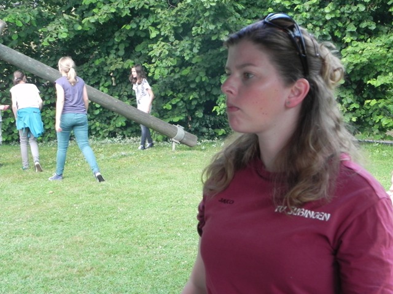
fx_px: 749
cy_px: 147
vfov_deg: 22.3
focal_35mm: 66
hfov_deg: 29.4
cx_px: 196
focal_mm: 11.8
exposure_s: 1/58.6
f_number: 3.5
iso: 160
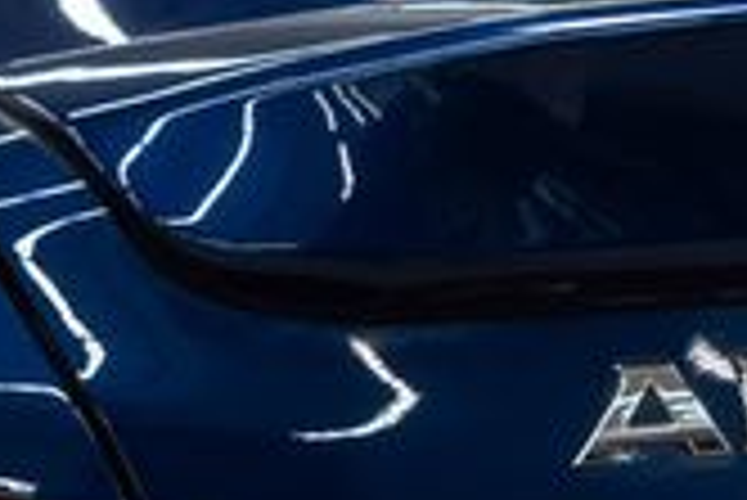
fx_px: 3364
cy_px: 696
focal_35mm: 162
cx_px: 333
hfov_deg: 12.7
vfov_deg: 8.3
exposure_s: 1/60
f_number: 3.2
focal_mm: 28
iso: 200
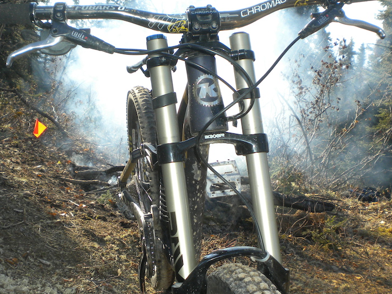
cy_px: 164
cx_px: 197
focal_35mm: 51
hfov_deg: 37.5
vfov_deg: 28.5
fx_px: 577
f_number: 4.6
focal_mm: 6.3
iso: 113
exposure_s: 1/301
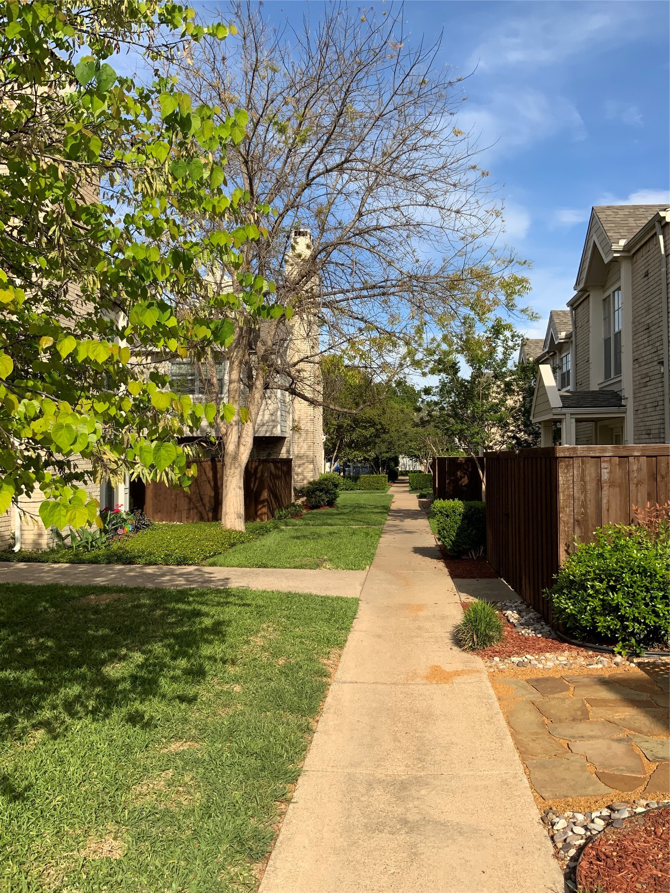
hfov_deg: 48.2
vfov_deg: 61.7
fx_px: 748
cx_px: 335
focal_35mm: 29
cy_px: 446
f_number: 1.8
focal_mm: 3
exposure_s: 1/1675
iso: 16
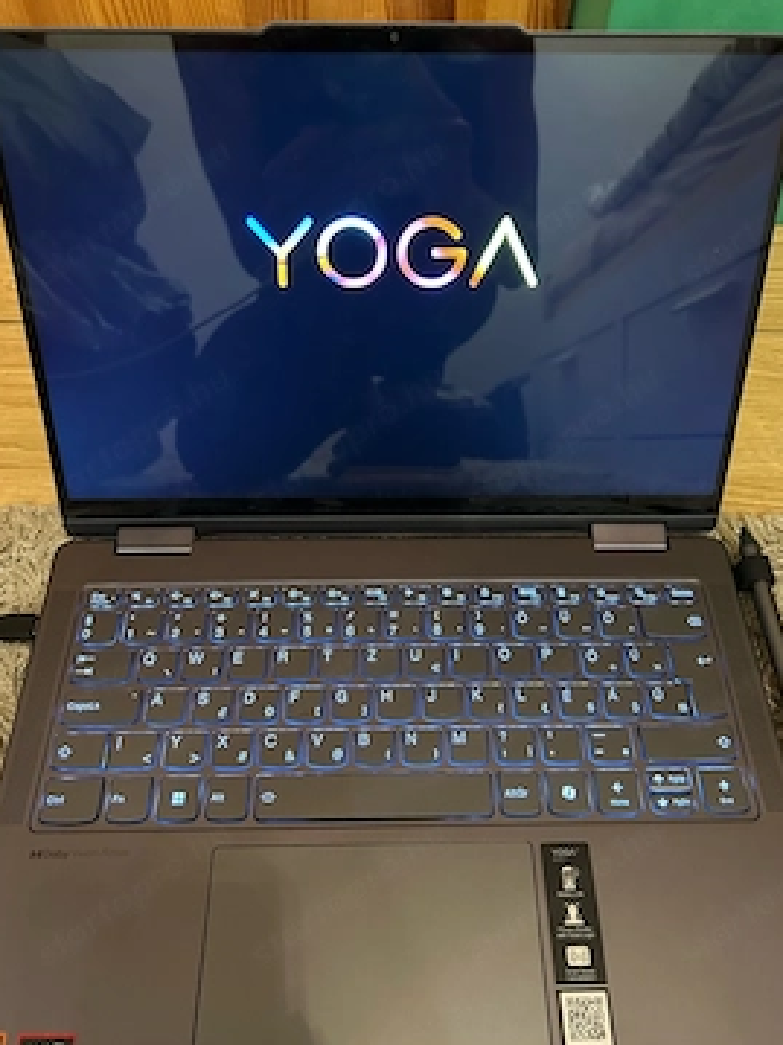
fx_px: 875
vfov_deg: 61.6
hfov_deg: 48.2
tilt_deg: -52.8
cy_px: 474
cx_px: 419
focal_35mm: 29
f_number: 1.5
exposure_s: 1/25
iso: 500
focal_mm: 5.7
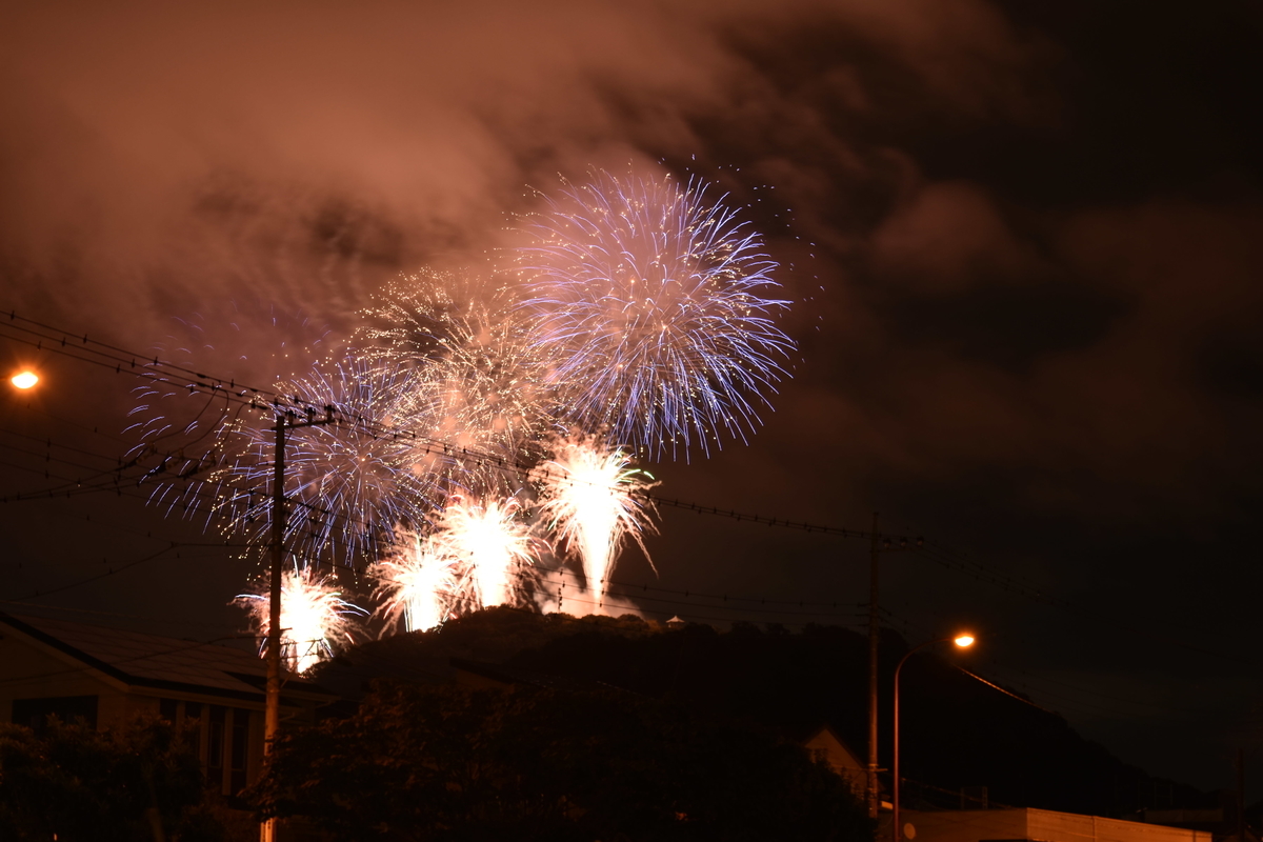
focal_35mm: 82
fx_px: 2894
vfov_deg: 16.6
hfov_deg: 24.6
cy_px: 421
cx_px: 632
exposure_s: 1.6
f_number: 6.3
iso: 100
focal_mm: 55
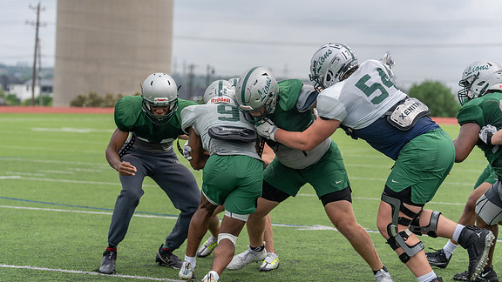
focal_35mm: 114
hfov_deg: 18.8
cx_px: 250
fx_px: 1517
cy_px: 132
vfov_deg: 10.6
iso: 250
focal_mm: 108
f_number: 4
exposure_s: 1/1250
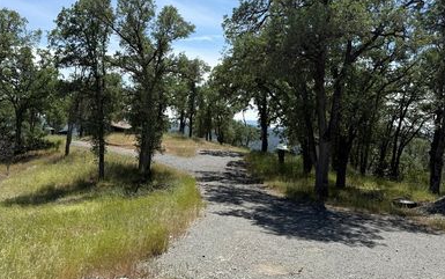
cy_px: 122
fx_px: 400
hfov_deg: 58.1
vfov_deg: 38.3
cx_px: 207
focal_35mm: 33
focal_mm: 6.76
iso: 80
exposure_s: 1/3953
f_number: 1.78
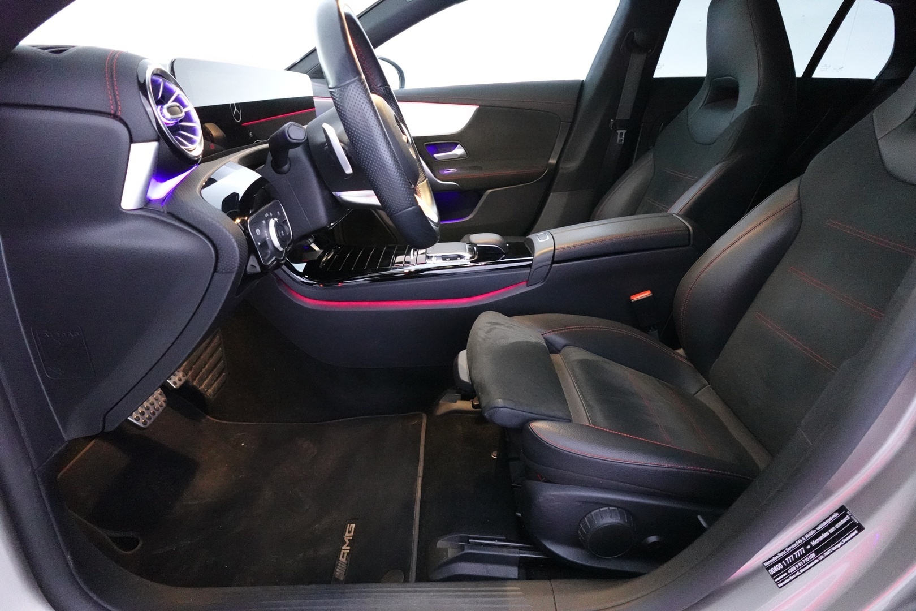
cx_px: 458
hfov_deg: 84.0
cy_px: 306
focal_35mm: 20
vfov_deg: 61.9
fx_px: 509
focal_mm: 7.6
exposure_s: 1/80
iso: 5000
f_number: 2
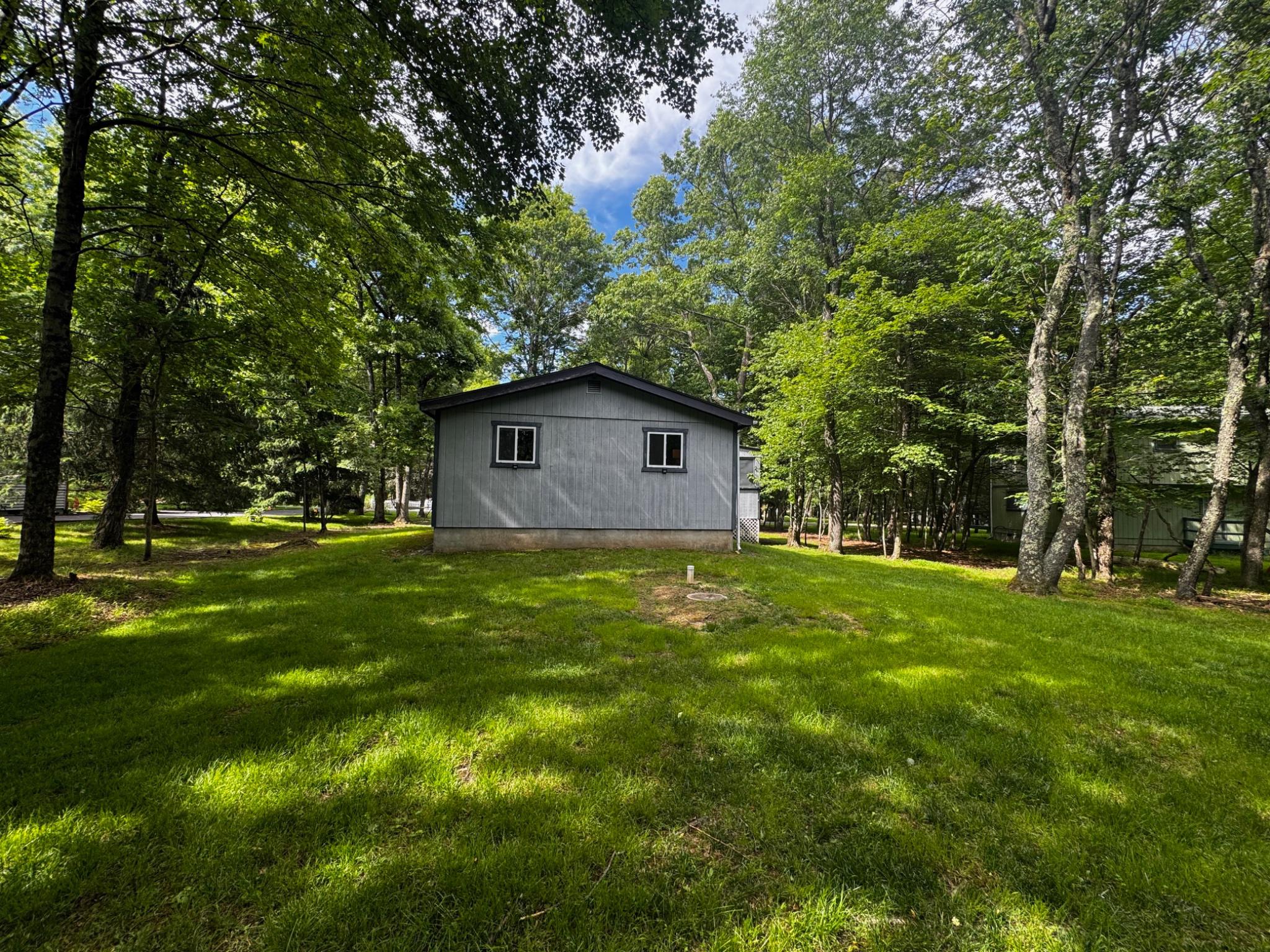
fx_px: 514
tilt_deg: +3.3
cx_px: 635
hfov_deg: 102.1
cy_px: 476
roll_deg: -0.9
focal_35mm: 14
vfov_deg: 85.7
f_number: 2.2
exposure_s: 1/166
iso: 40
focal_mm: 2.22
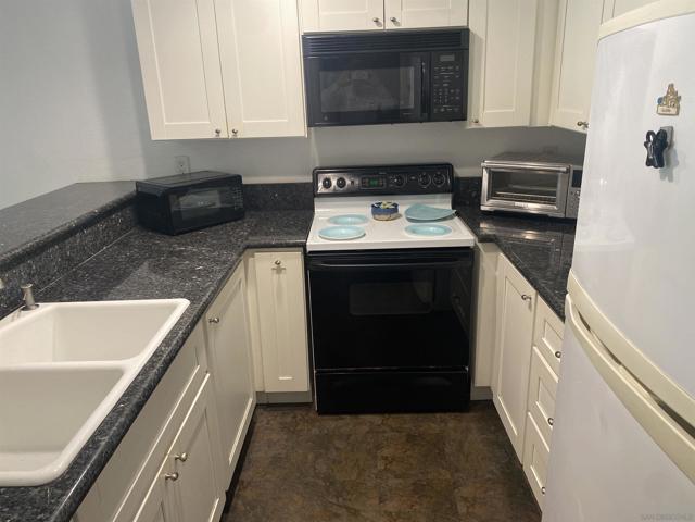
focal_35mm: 26
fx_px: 522
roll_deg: +2.6
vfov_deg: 53.1
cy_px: 261
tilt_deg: -19.9
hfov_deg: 67.3
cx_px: 348
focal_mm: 4.25
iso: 160
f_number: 1.8
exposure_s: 1/60
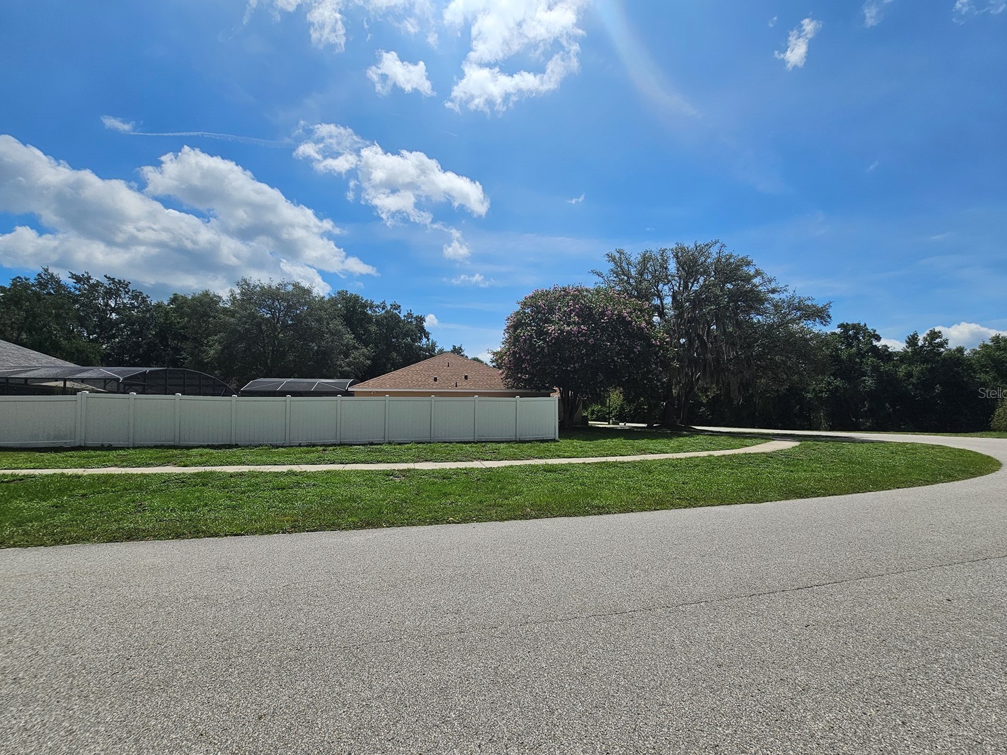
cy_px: 392
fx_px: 407
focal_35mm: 14
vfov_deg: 85.6
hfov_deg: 102.1
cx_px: 500
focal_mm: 2.2
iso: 50
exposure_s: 1/5523
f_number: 2.2
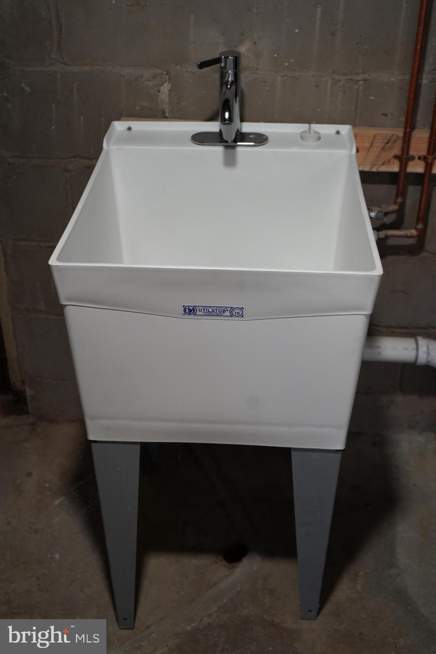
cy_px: 327
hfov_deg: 32.6
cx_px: 218
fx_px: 745
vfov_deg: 47.4
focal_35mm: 41
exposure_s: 1/160
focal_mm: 41
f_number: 4.5
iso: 3200
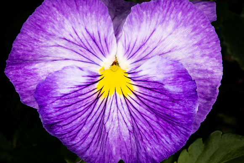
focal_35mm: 64
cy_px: 79
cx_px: 128
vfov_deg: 21.3
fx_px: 433
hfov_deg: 31.5
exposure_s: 1/125
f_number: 36
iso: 100
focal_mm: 60
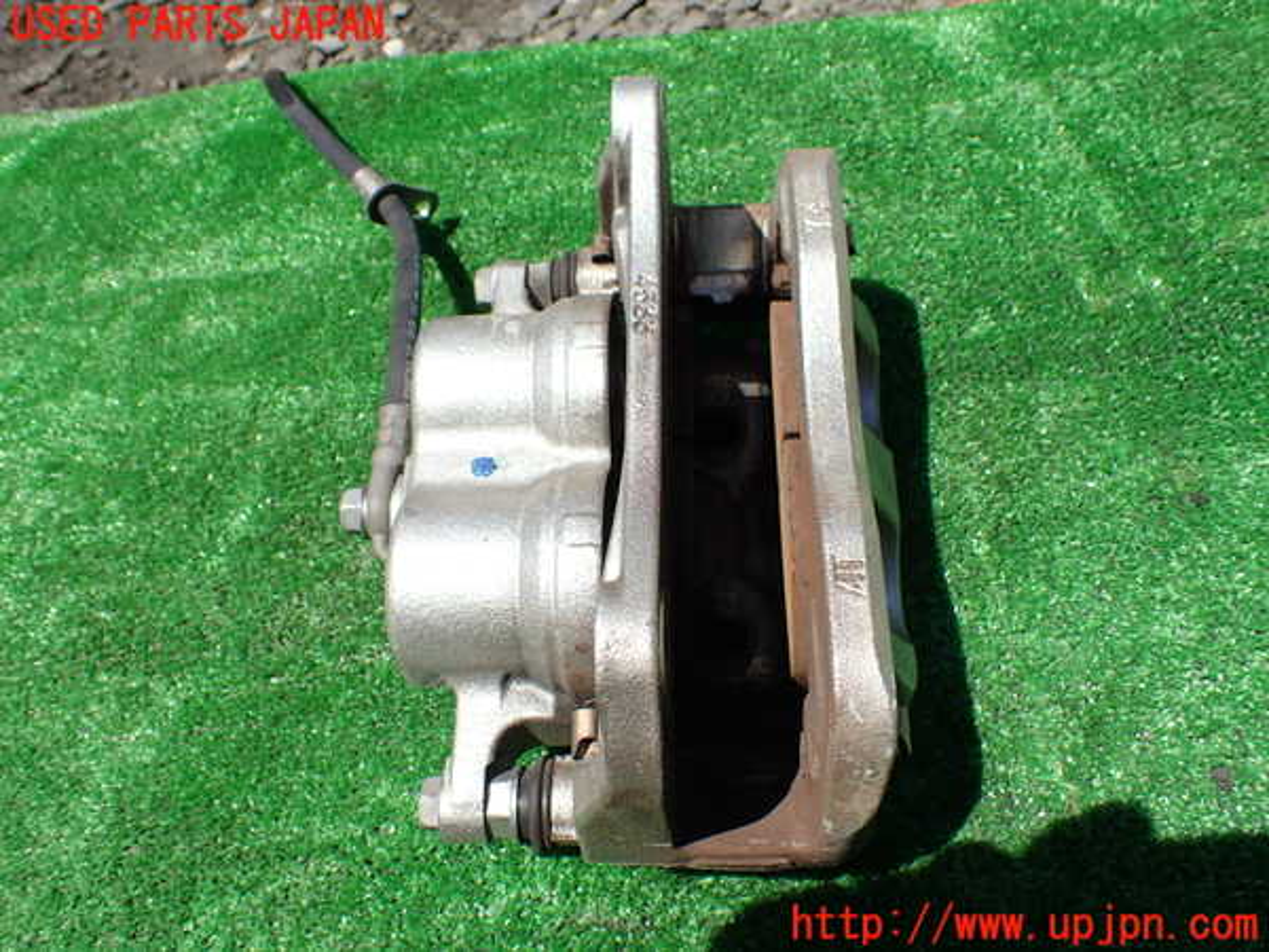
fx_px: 1100
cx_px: 634
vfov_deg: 46.8
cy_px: 476
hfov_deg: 60.0
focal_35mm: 30
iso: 100
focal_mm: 5.4
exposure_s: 1/160
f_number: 9
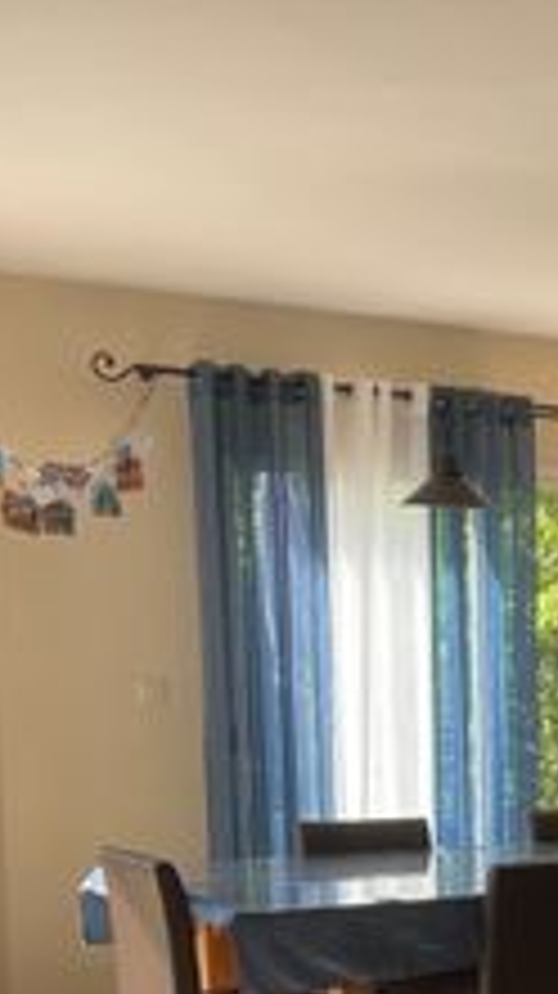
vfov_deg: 26.4
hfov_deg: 14.3
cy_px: 945
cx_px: 904
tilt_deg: -8.1
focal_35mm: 77
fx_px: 2029
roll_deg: -0.7
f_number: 1.6
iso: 32
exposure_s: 1/312
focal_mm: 4.2
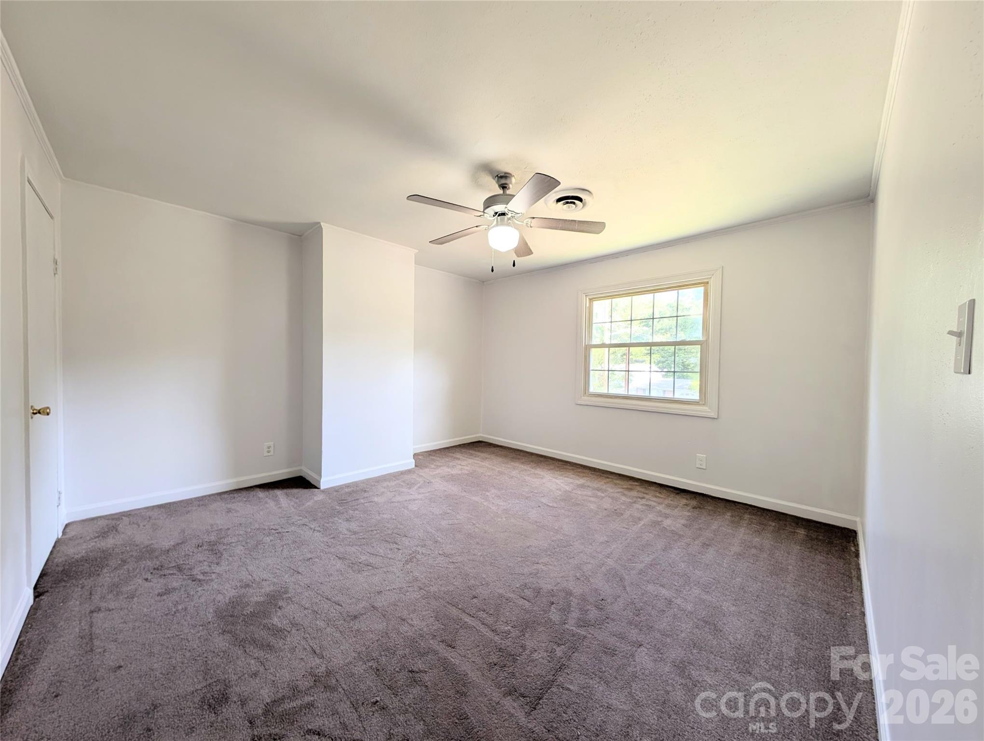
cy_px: 370
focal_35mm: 12
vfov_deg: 94.6
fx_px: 342
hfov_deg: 110.5
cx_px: 492
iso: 71
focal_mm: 2.23
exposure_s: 1/120
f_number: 1.95
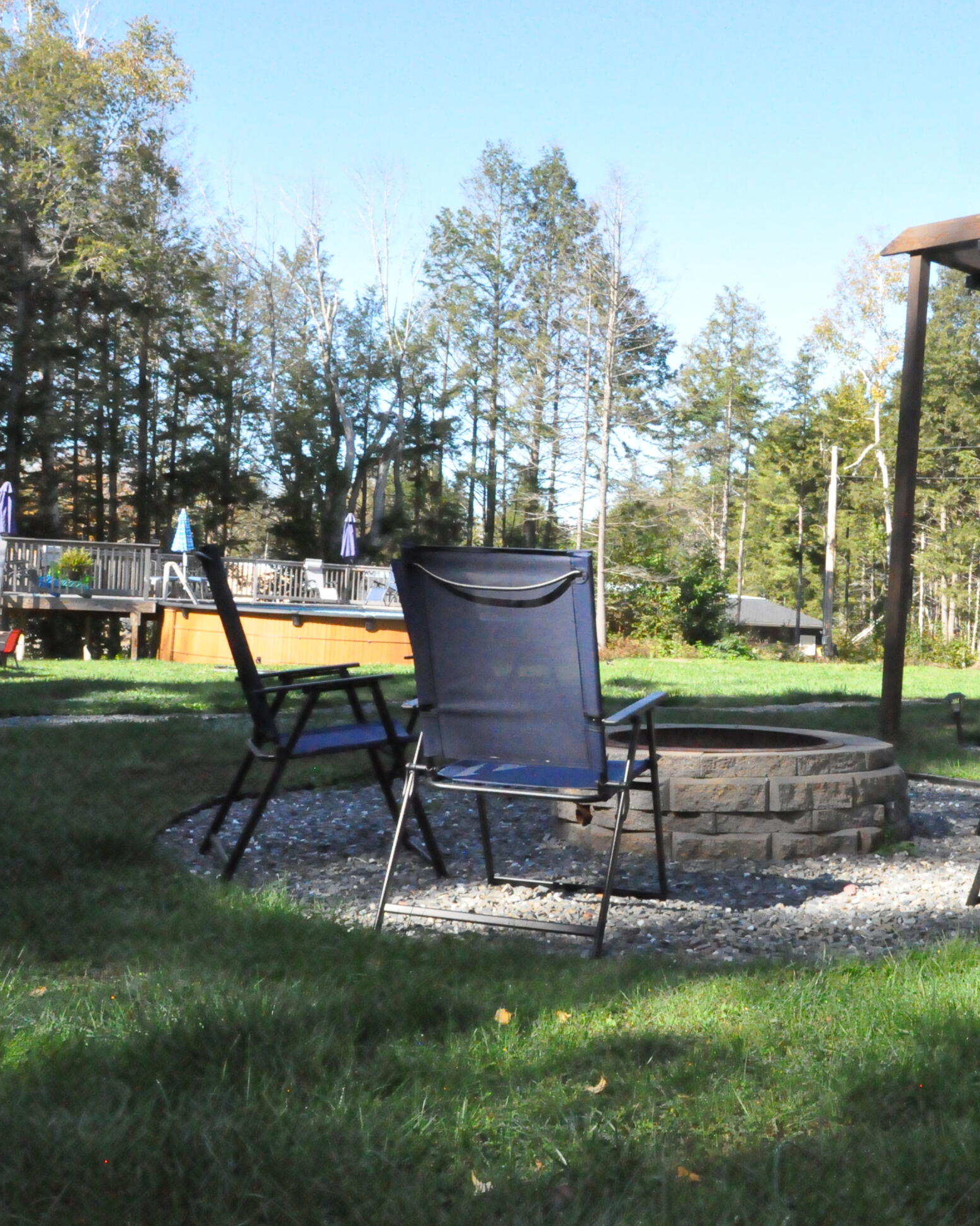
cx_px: 758
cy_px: 618
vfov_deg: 46.8
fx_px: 1414
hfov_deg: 37.1
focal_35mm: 39
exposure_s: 1/500
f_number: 22
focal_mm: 18
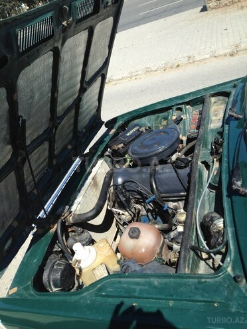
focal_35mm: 33
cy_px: 164
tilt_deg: -28.4
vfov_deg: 55.4
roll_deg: +21.2
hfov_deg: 42.9
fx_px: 314
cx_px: 124
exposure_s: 1/1506
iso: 50
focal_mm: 4.12
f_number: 2.4
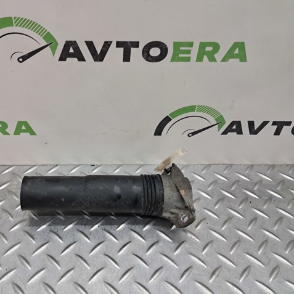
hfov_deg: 50.4
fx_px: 307
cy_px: 147
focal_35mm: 32
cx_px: 104
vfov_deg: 51.1
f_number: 1.8
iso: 80
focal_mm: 4
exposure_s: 1/50
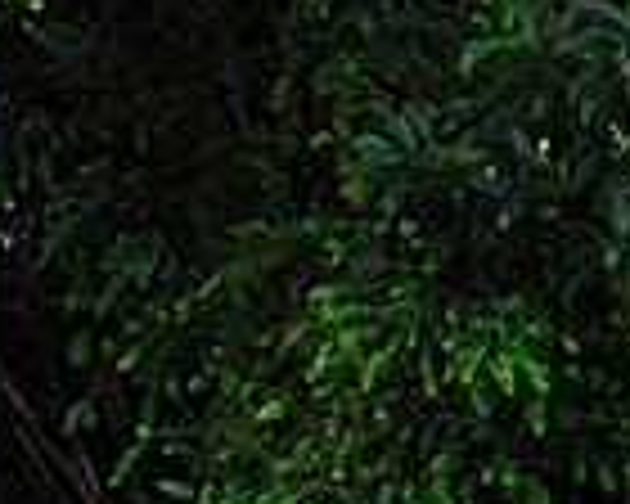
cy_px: 1048
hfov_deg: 11.9
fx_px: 2704
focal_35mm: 145
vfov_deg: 9.8
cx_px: 1233
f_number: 3.5
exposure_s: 1/40
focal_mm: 18
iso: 400
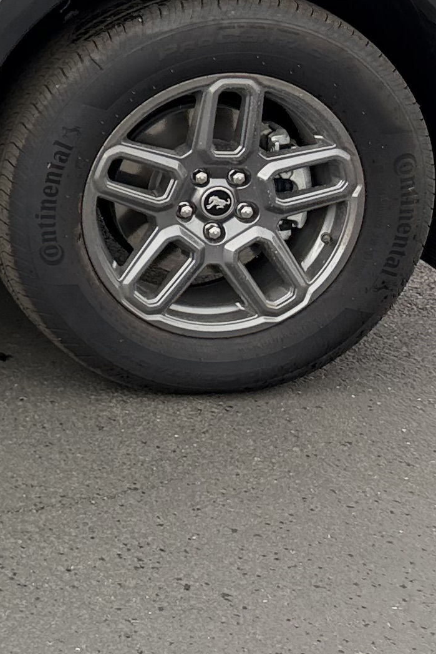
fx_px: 1743
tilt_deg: -13.7
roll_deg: -2.4
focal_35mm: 96
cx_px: -541
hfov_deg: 12.0
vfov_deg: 20.6
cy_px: 14
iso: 100
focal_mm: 6.76
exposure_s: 1/822
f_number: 1.78
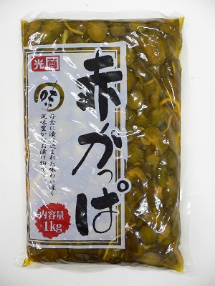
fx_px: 290
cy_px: 143
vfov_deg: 52.6
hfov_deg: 40.7
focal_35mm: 35
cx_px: 108
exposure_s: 1/20
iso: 100
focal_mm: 5.8
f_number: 2.8
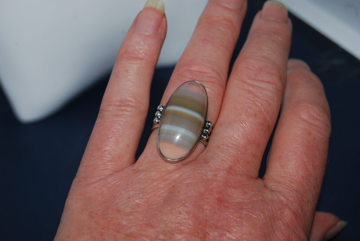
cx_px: 180
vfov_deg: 16.6
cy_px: 120
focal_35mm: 82
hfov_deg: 24.6
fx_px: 827
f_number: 5.6
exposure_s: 1/60
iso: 200
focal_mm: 55
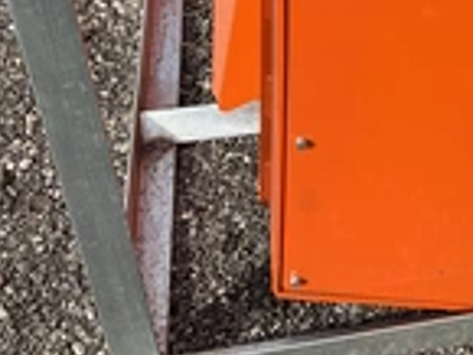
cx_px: 538
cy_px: 36
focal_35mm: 80
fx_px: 1094
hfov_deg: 22.8
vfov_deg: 18.2
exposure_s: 1/781
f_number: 1.8
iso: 25
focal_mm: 3
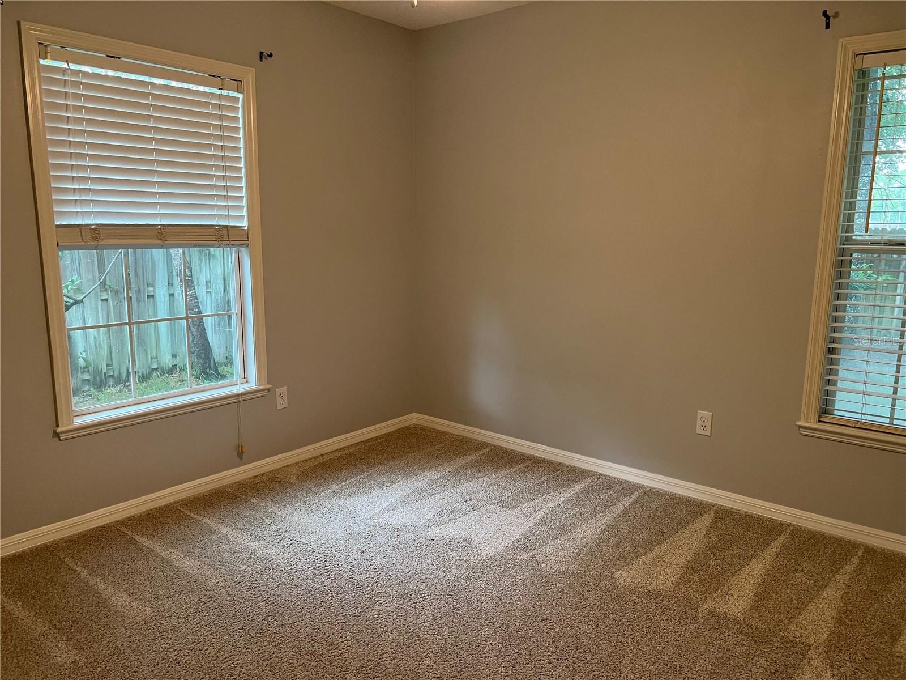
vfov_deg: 53.1
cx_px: 453
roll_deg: -0.1
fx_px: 680
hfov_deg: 67.3
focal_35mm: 26
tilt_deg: -10.5
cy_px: 340
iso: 250
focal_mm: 5.7
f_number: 1.5
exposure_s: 1/60
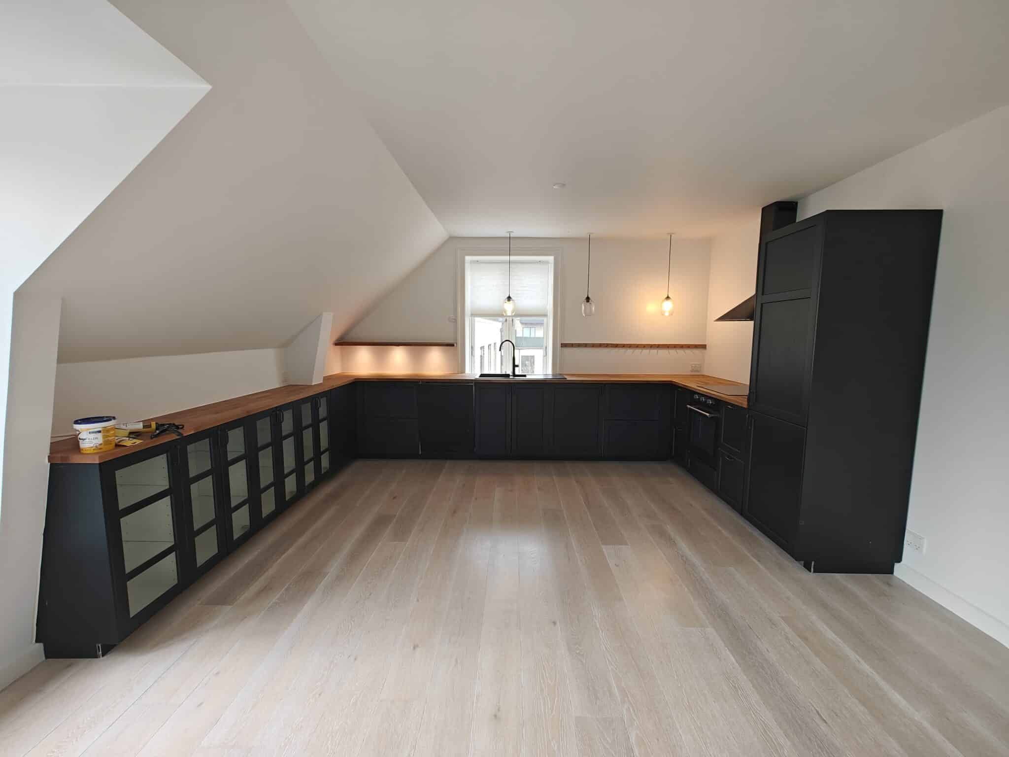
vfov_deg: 85.7
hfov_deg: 102.1
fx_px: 408
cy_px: 378
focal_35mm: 14
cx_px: 504
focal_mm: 2.59
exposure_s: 1/50
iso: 125
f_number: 2.2
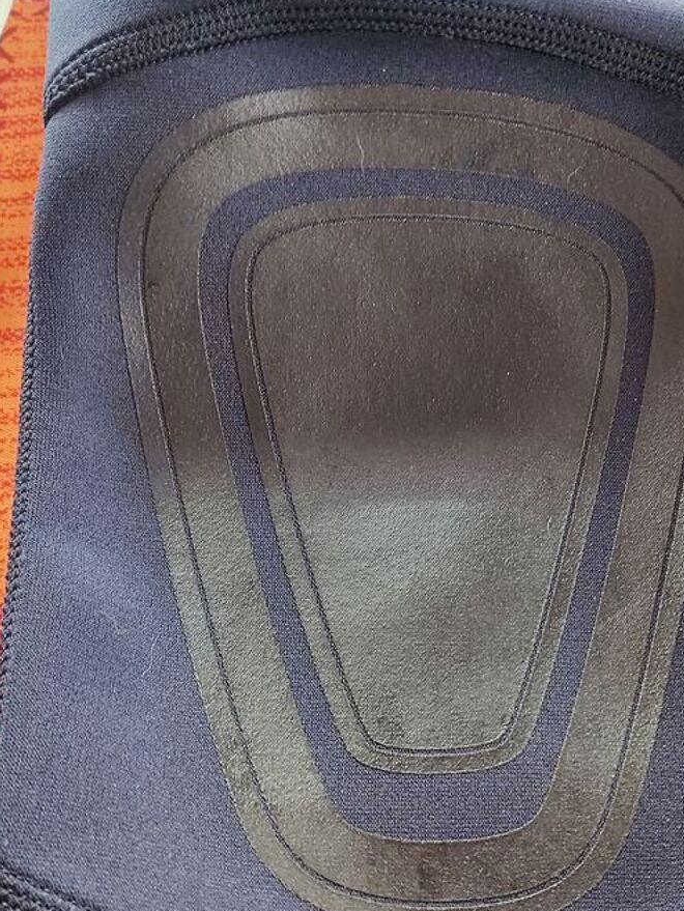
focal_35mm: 47
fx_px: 1237
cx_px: 484
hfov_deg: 30.5
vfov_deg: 40.1
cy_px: 573
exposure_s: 1/33
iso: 311
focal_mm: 4.74
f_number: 1.79
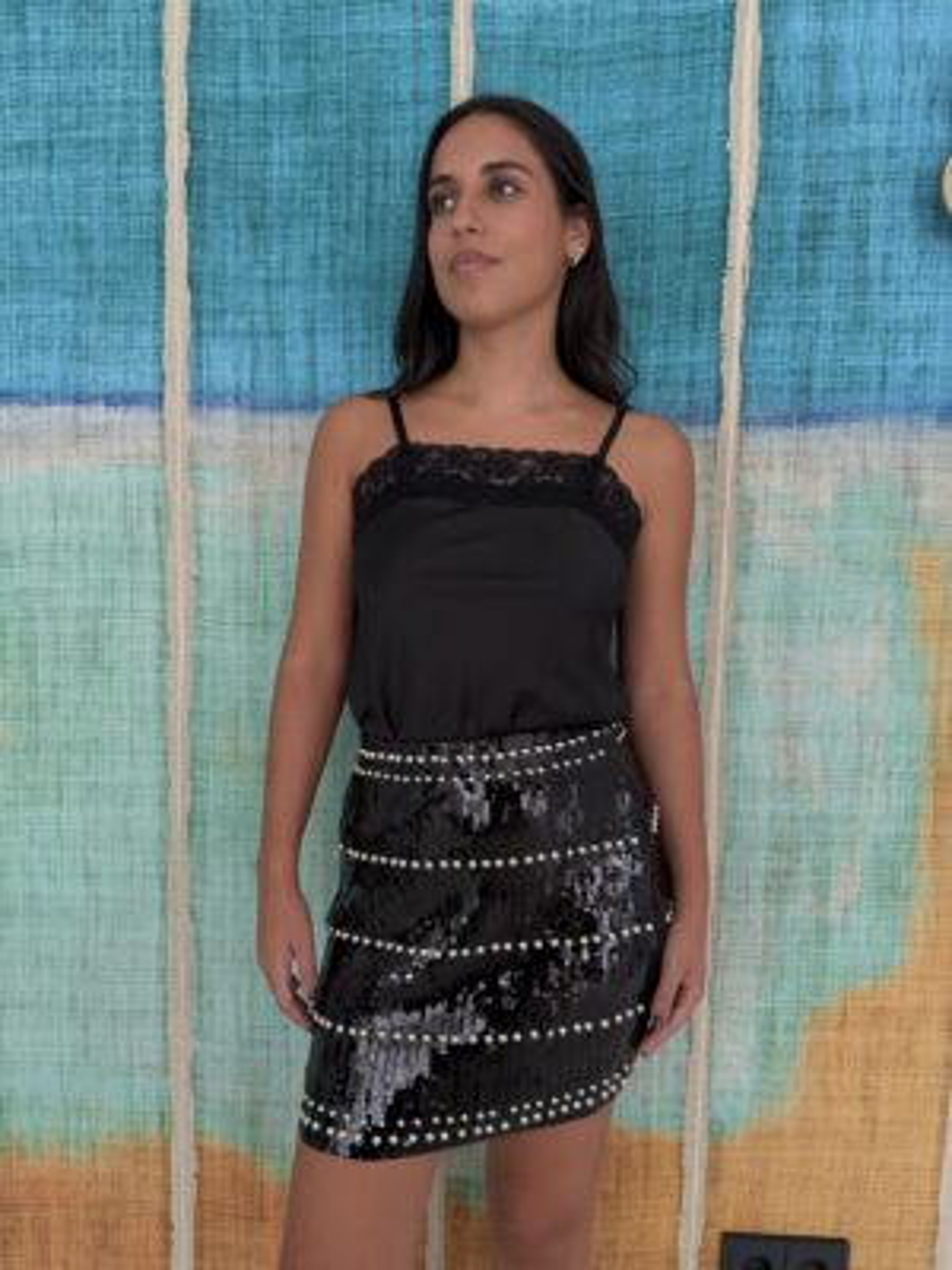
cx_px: 476
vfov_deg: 71.6
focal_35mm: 24
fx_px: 880
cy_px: 635
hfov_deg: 56.8
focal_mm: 6.76
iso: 400
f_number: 1.78
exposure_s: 1/60
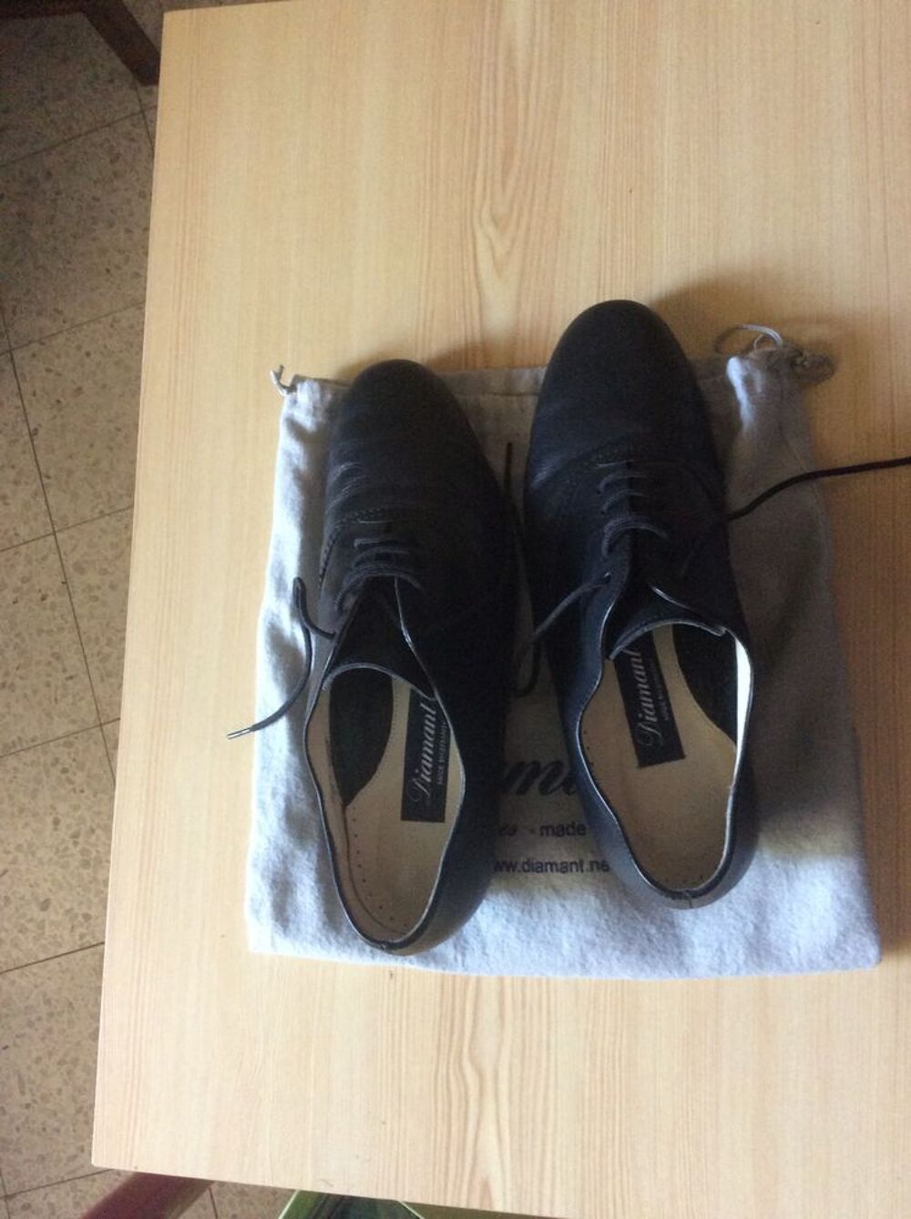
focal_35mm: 32
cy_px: 610
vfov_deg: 56.9
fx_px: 1126
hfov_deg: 44.1
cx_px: 456
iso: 250
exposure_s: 1/25
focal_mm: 3.3
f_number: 2.4
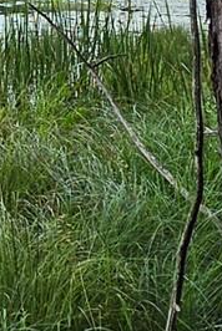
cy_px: -157
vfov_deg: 17.7
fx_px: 959
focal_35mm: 104
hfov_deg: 12.2
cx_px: -162
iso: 20
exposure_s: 1/120
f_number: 1.9
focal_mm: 2.2
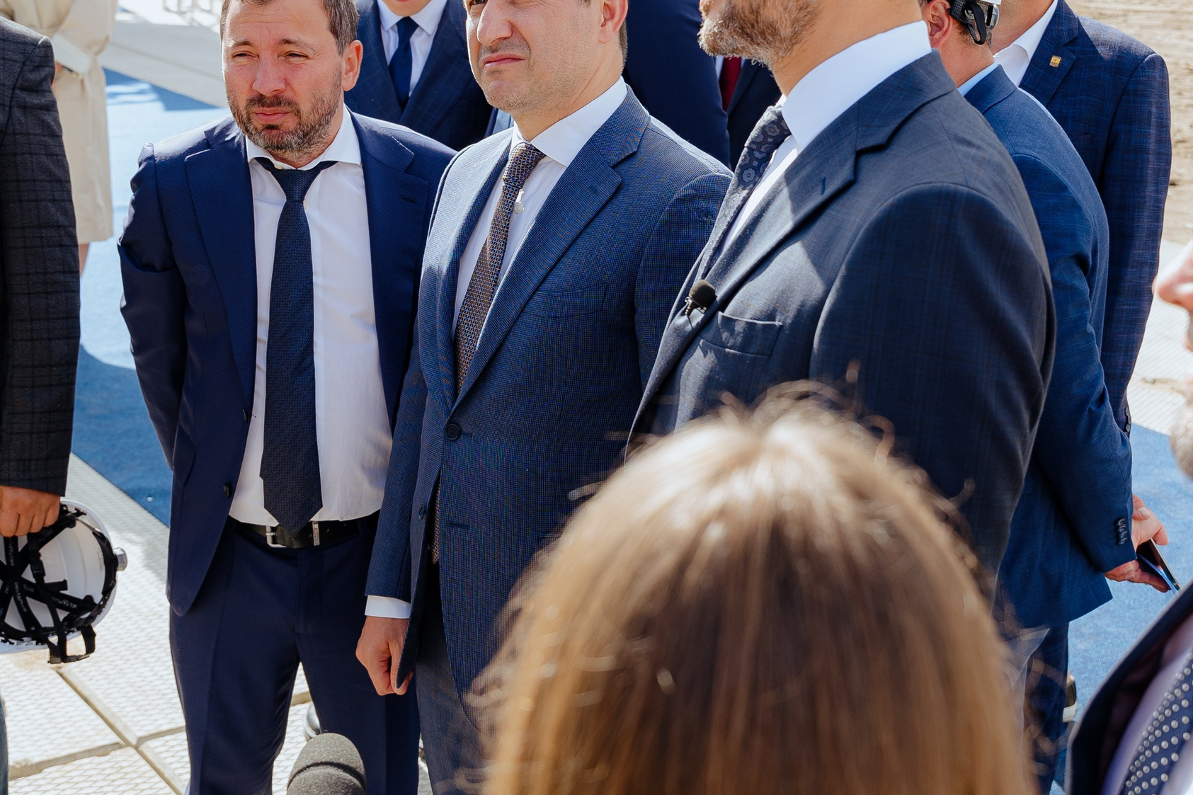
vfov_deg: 23.9
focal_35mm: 56
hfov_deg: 35.6
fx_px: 1855
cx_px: 603
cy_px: 198
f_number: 3.5
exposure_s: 1/320
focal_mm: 24
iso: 100
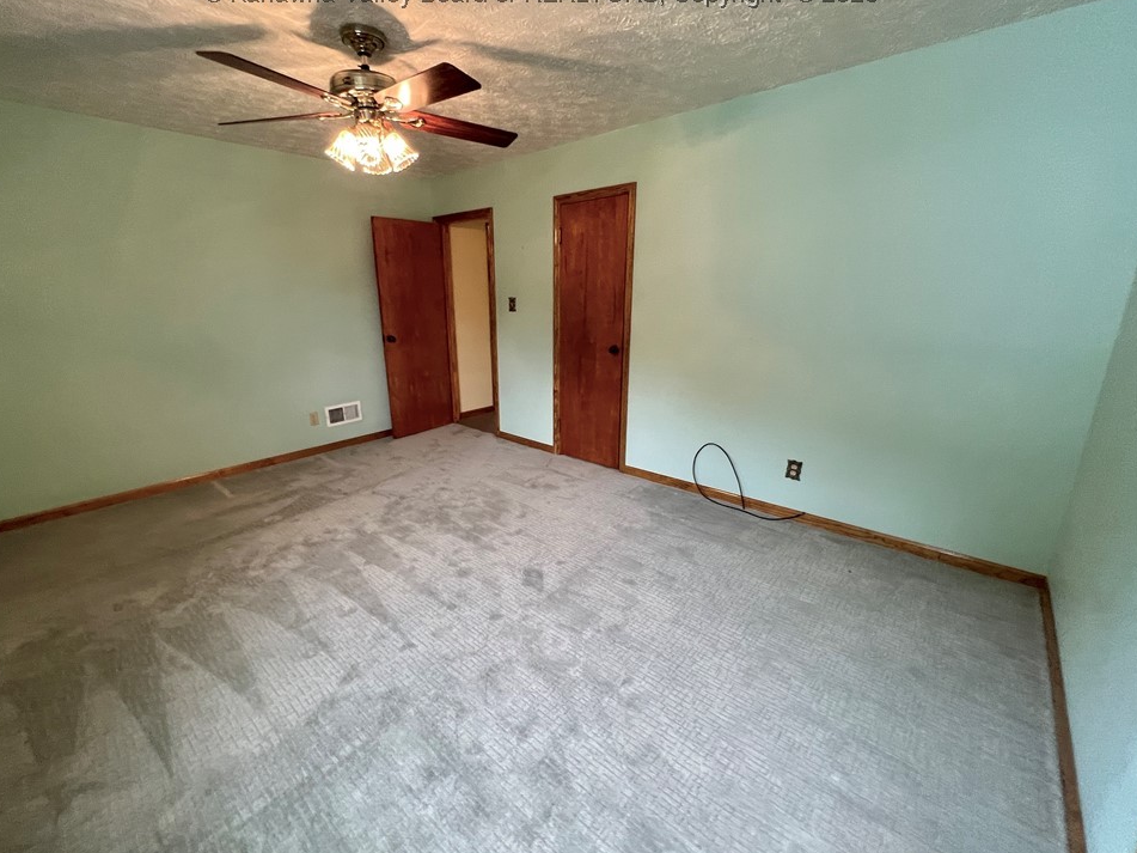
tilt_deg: -15.5
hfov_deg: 102.0
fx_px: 460
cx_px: 539
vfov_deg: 85.7
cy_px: 429
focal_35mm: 14
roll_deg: -0.4
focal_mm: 1.57
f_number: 1.8
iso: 250
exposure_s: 1/60
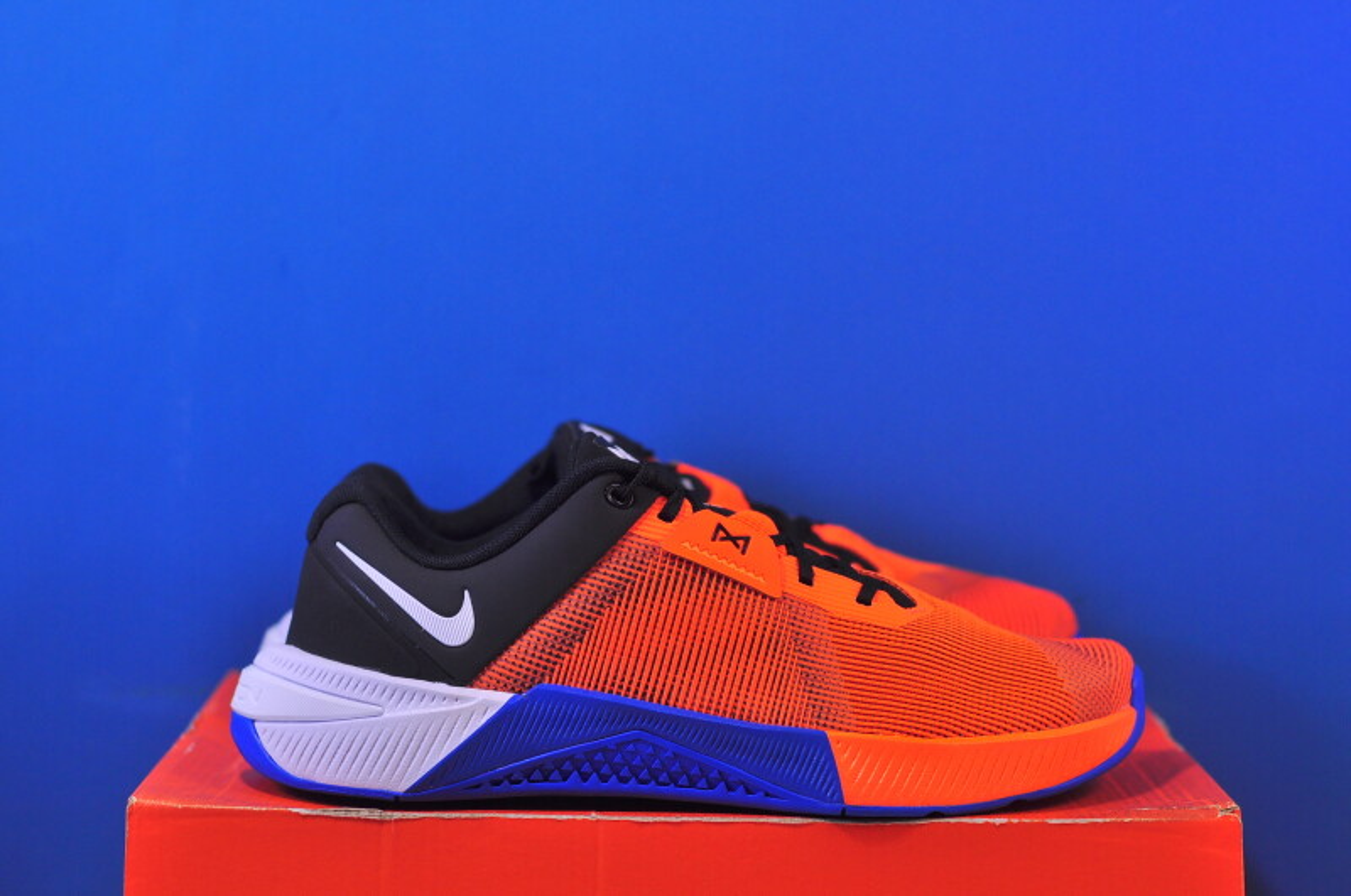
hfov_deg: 27.0
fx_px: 2811
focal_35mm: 75
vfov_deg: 18.1
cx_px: 676
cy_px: 448
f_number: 2.8
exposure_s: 1/320
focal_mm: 50
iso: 250
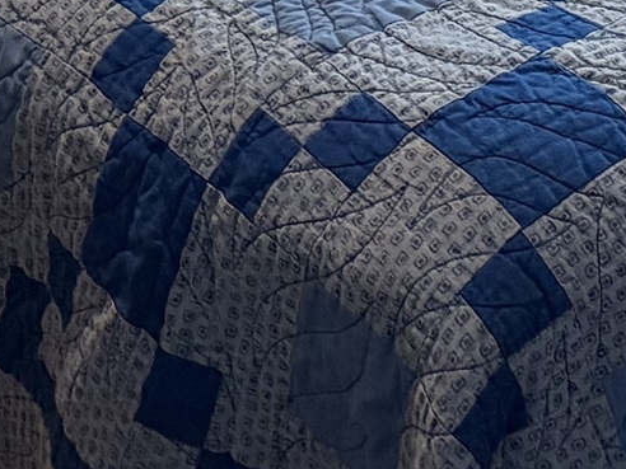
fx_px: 2713
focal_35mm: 150
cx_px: 860
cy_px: -953
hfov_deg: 12.7
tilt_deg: -8.5
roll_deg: -0.3
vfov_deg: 8.3
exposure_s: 1/60
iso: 500
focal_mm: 6.76
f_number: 1.78
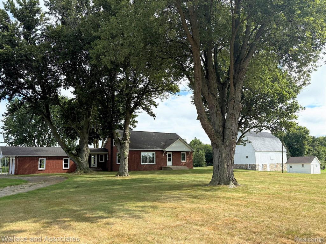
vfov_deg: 56.7
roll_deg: +1.6
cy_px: 122
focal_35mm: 24
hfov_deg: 71.6
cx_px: 163
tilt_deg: +6.2
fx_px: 226
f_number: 1.78
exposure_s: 1/3425
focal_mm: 6.76
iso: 100
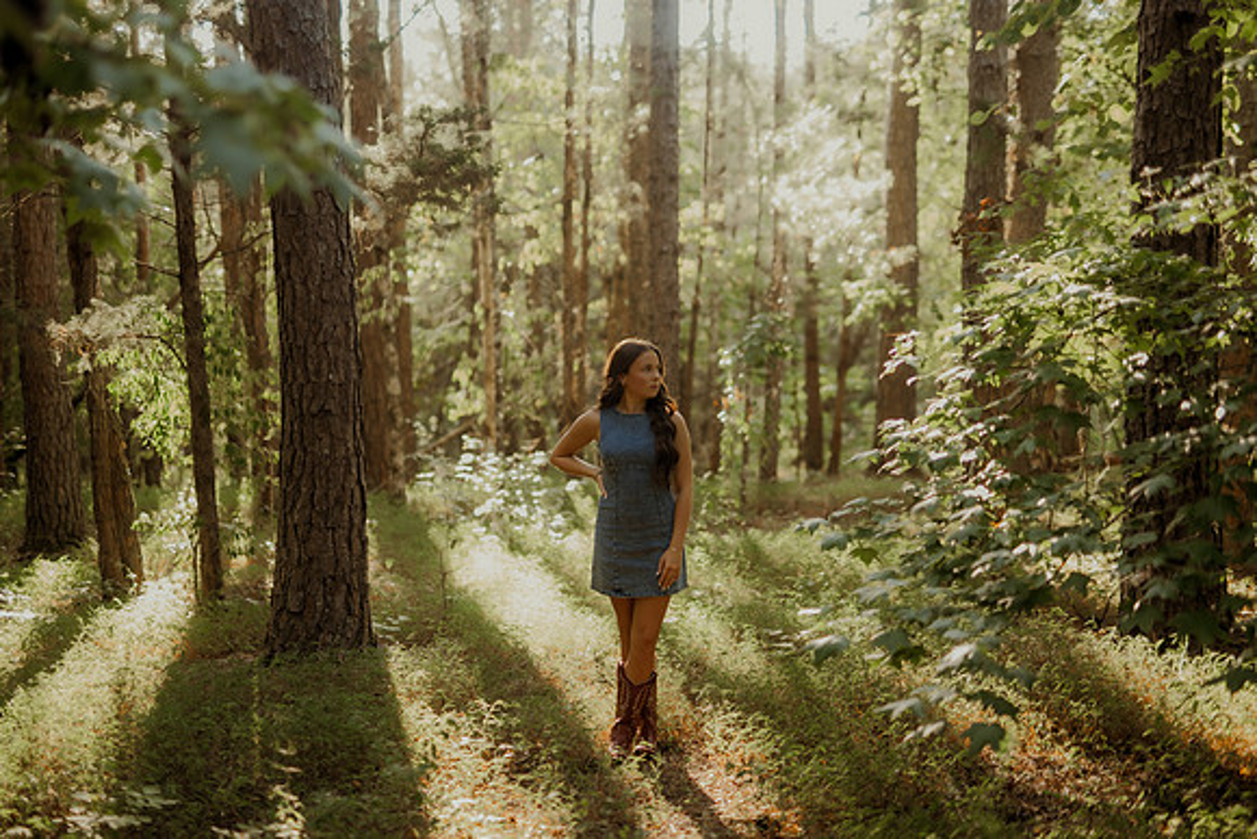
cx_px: 628
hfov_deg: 39.6
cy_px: 420
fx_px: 1746
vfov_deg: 27.0
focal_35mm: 50
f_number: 1.4
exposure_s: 1/100
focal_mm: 50
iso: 125
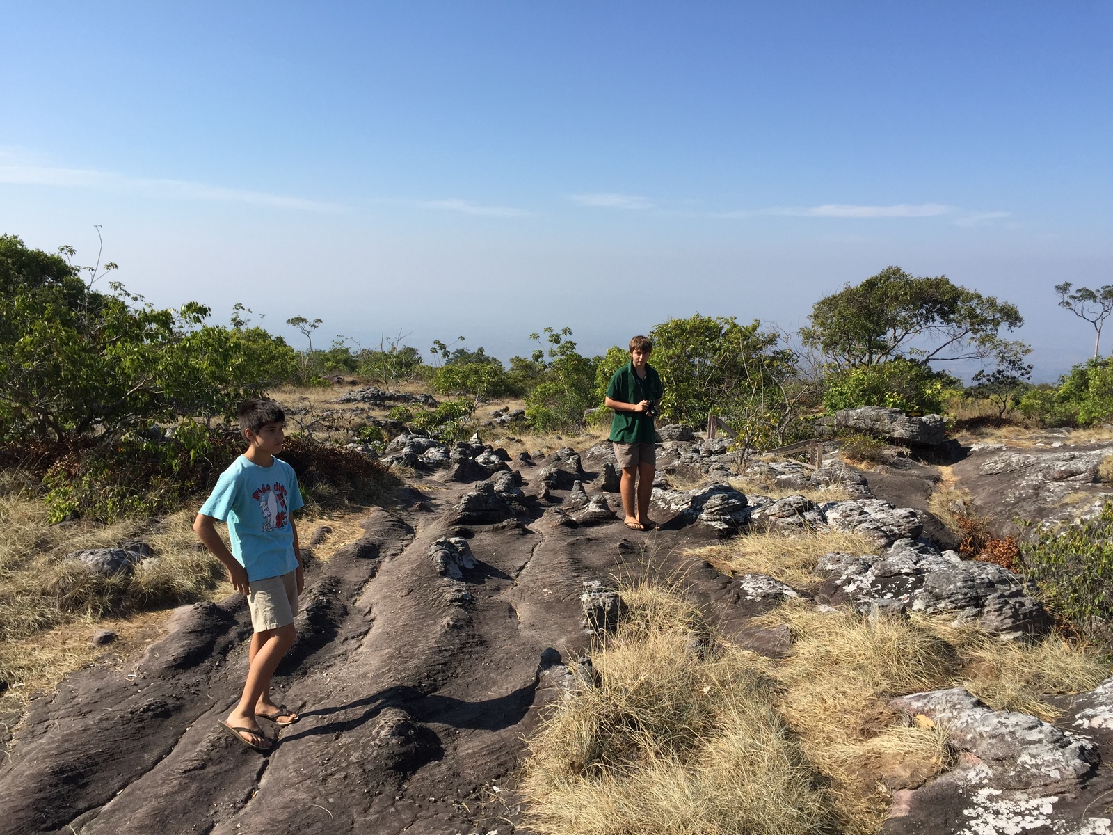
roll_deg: -1.9
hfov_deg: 61.7
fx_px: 932
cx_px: 556
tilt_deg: -8.5
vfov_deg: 48.2
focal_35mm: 29
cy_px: 418
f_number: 2.2
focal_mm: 4.15
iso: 32
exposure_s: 1/1883
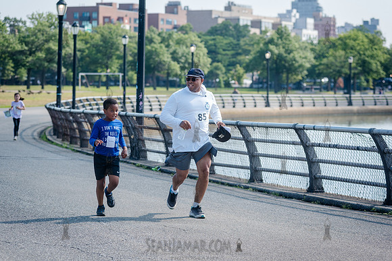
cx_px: 196
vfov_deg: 12.2
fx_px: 1220
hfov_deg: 18.3
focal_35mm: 112
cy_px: 130
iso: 500
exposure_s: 1/2000
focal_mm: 112
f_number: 4
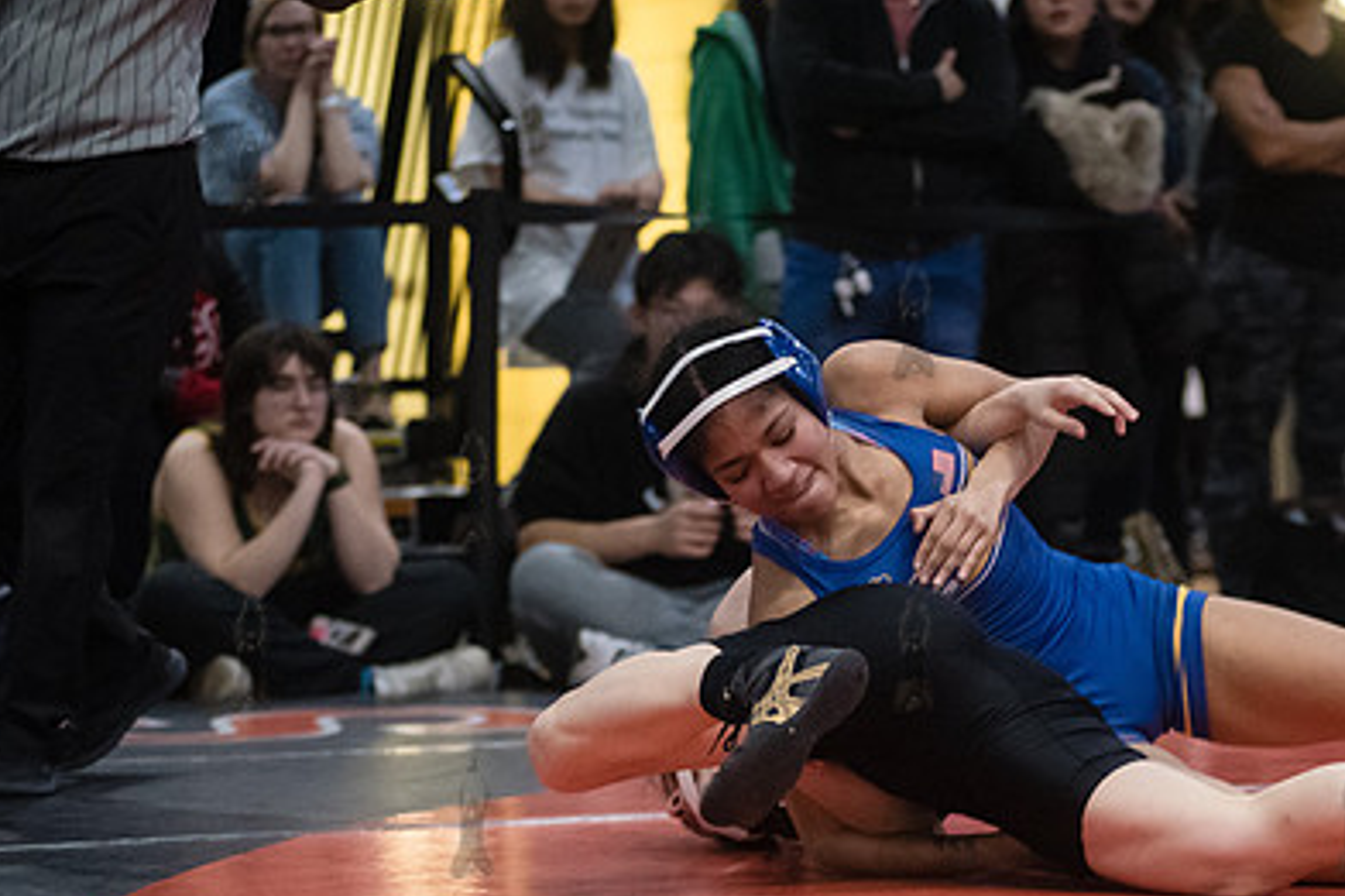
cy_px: 651
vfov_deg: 9.3
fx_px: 5527
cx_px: 913
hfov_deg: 13.8
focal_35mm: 148
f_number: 3.5
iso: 8000
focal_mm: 100
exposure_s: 1/500
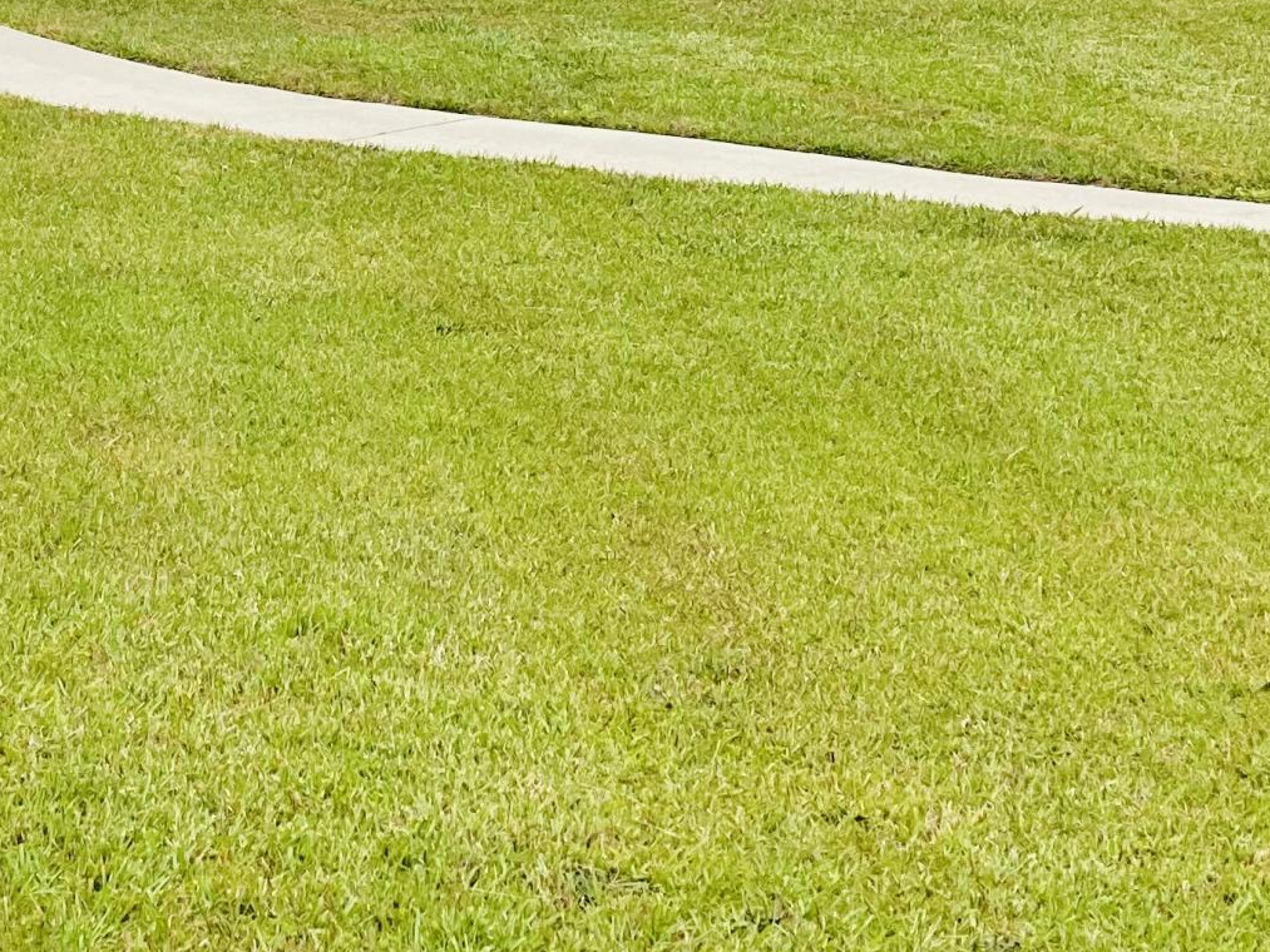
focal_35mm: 154
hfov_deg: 12.6
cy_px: -363
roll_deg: +0.5
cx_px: -172
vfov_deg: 9.4
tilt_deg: +1.0
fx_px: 5651
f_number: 2
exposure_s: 1/1597
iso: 20
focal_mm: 6
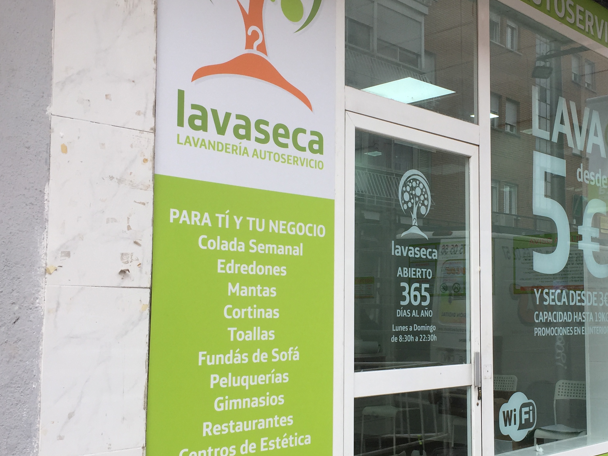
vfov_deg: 30.8
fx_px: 825
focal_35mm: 47
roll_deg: +1.9
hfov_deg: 39.8
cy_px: 254
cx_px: 416
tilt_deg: +5.2
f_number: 2.2
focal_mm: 4.15
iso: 32
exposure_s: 1/460
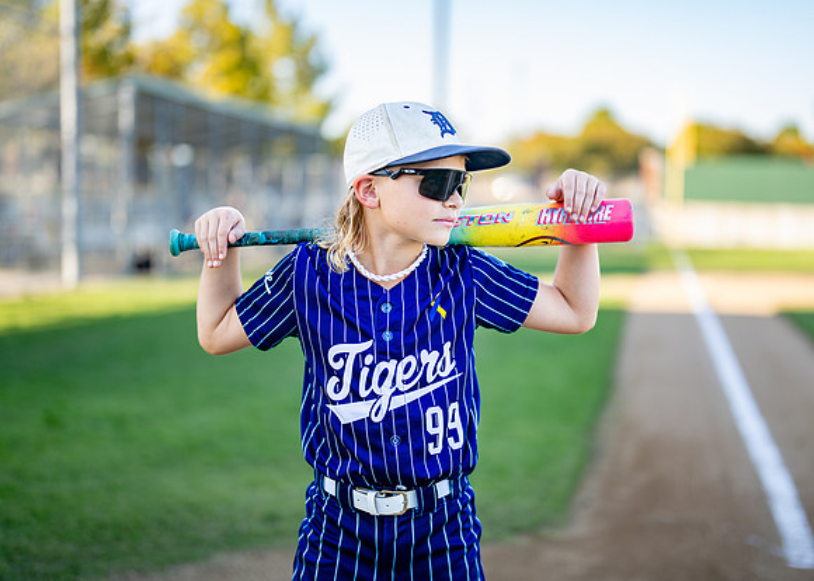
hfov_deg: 34.2
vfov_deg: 24.8
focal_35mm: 57
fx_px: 1322
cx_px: 428
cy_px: 282
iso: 100
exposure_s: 1/1250
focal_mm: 50
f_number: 1.2
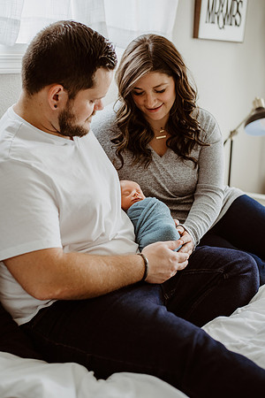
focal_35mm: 50
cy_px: 199
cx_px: 132
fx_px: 552
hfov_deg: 27.0
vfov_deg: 39.6
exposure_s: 1/160
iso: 500
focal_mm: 50
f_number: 2.8
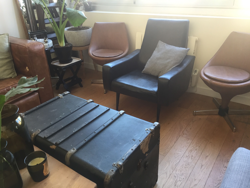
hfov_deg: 61.7
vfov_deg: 48.2
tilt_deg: -27.5
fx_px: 209
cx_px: 125
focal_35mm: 29
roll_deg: +0.8
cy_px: 94
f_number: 2.2
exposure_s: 1/33
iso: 50
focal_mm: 4.15
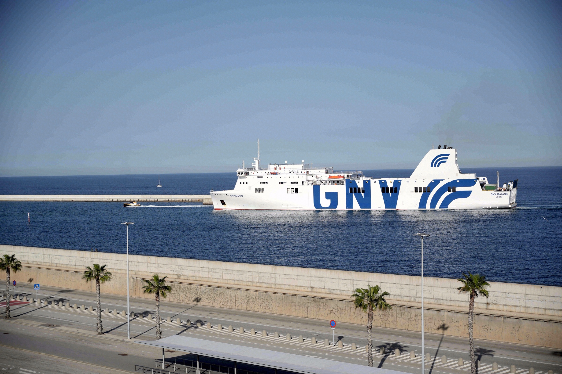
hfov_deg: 28.8
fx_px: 1093
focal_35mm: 70
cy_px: 187
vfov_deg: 19.5
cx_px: 281
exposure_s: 1/2500
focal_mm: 70
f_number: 4
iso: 100
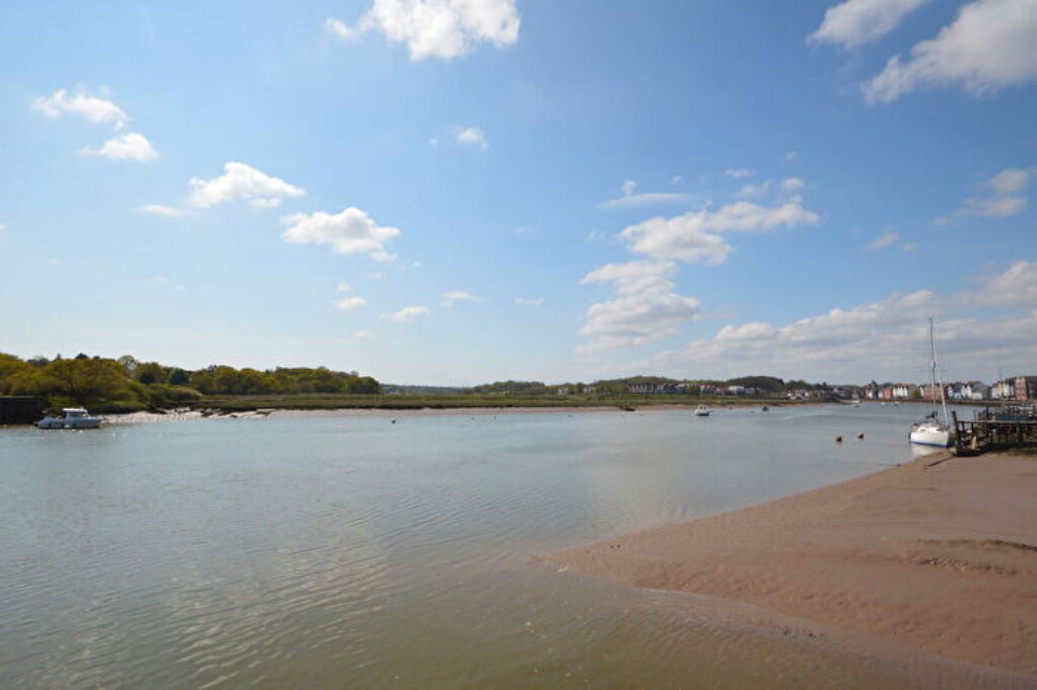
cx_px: 518
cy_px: 345
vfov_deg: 67.3
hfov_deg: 90.0
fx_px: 518
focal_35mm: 18
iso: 100
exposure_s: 1/200
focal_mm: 12
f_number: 11
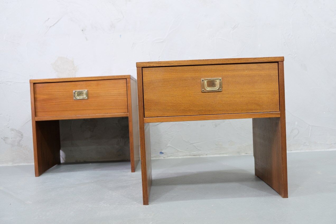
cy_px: 112
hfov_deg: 53.1
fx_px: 336
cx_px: 168
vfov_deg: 36.9
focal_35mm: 36
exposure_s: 1/34
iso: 1000
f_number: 3.2
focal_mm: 24.3
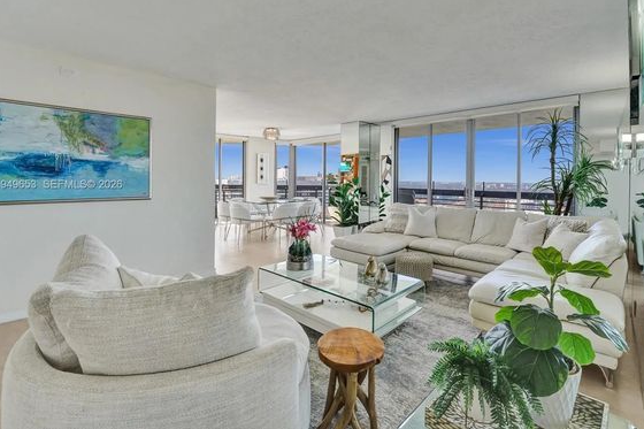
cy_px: 185
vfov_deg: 73.3
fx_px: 286
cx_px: 347
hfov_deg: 96.6
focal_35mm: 16
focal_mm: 14
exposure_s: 1/500
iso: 1250
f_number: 8
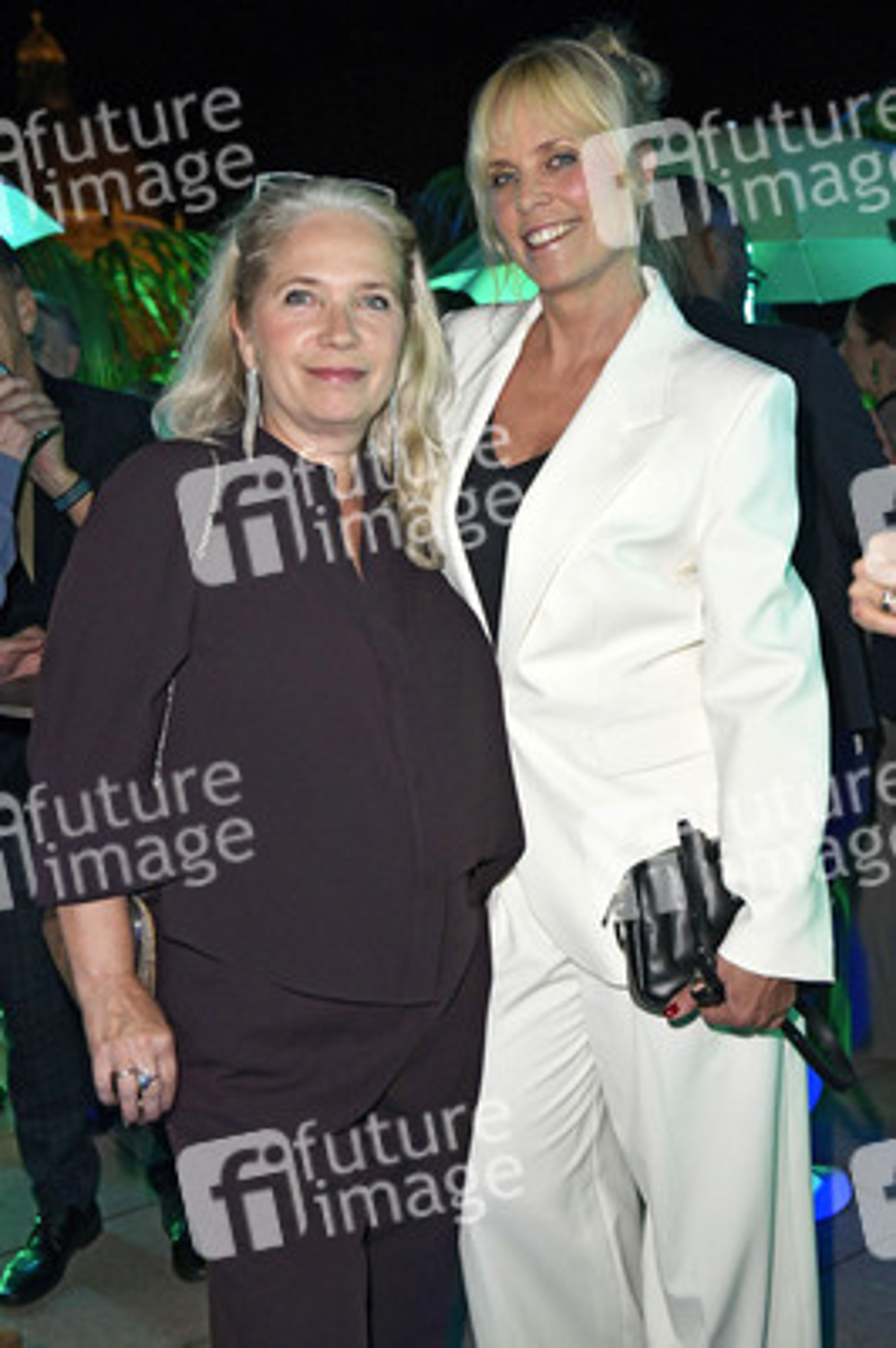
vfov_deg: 53.2
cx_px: 448
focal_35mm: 36
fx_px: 1346
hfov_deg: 36.8
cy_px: 674
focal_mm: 36
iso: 2000
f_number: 5
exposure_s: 1/200
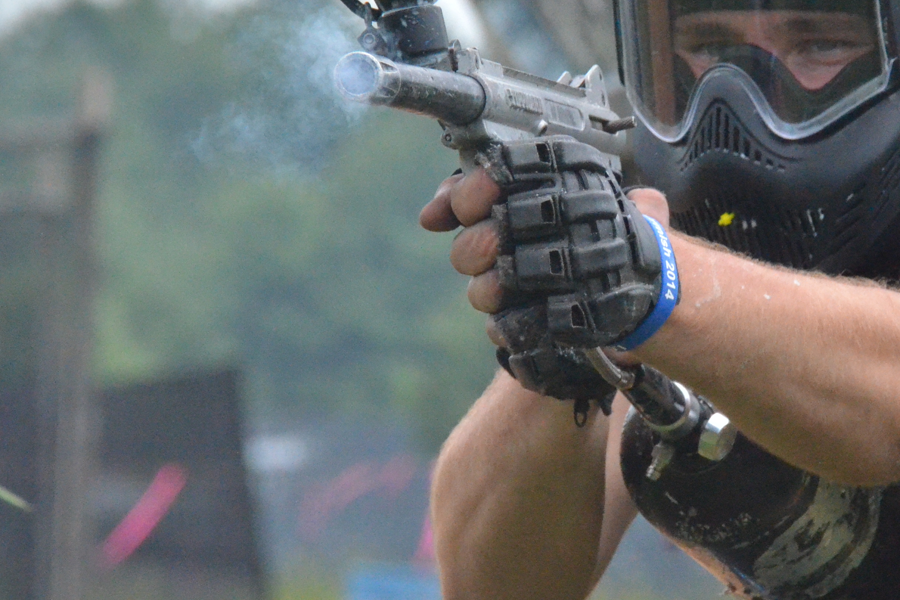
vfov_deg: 2.6
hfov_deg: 3.9
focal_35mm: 529
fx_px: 13225
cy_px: 209
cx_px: 731
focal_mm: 175
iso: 5000
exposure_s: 1/6400
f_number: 10
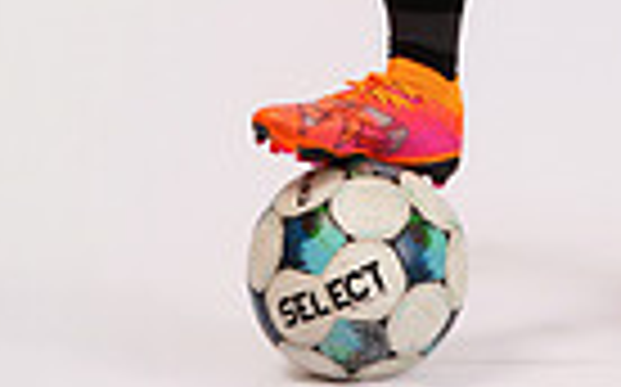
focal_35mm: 256
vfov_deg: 5.0
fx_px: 4329
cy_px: -544
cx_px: 639
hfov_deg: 8.2
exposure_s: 1/200
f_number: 9
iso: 125
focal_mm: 77
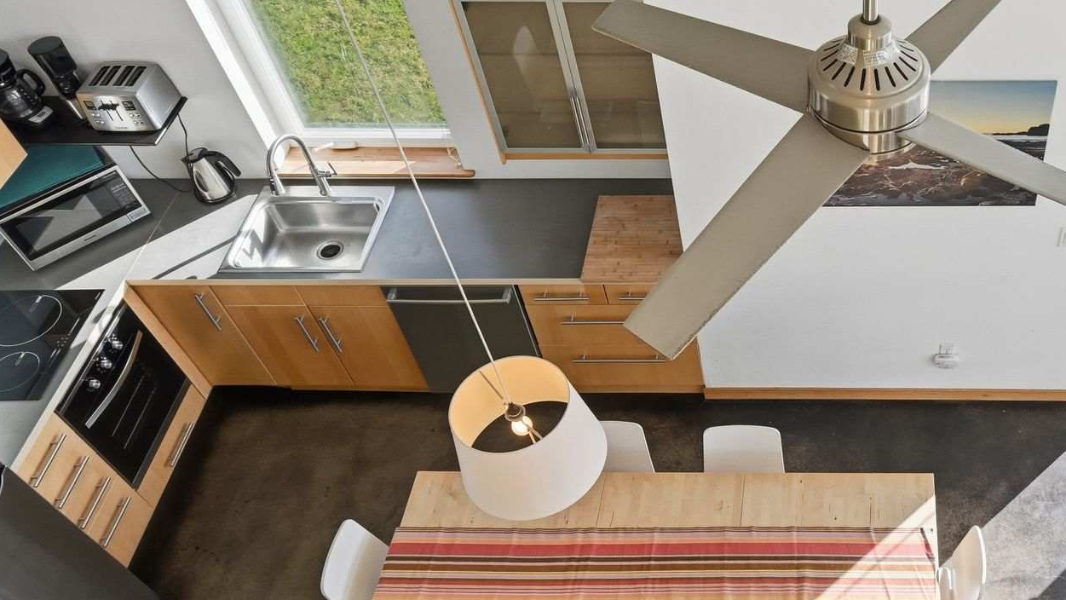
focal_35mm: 36
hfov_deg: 51.9
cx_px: 850
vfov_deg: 32.8
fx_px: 1018
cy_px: 308
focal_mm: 14
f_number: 9
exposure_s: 1/500
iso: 800
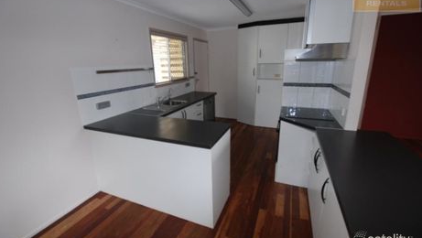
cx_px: 210
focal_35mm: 16
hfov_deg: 99.3
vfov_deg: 67.2
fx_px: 179
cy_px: 115
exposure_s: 1/60
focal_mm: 10
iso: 200
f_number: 4
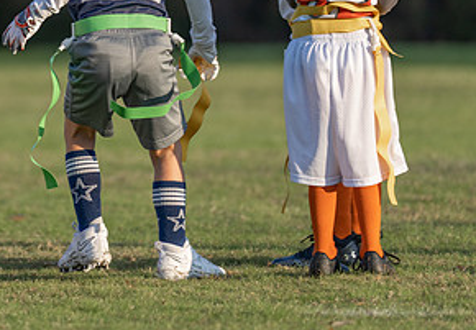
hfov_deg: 4.1
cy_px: 45
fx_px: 6599
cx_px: -6
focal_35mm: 493
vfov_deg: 2.9
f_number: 2.8
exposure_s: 1/1000
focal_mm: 200
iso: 125
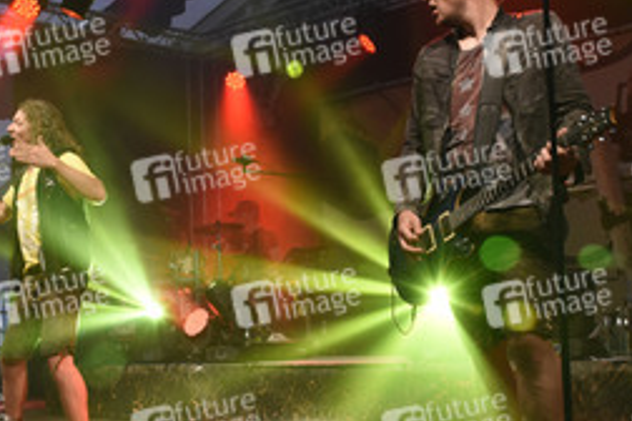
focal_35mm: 59
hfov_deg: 33.7
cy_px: 236
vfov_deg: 23.0
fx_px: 1036
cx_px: 229
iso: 1250
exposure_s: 1/125
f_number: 6.3
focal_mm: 22
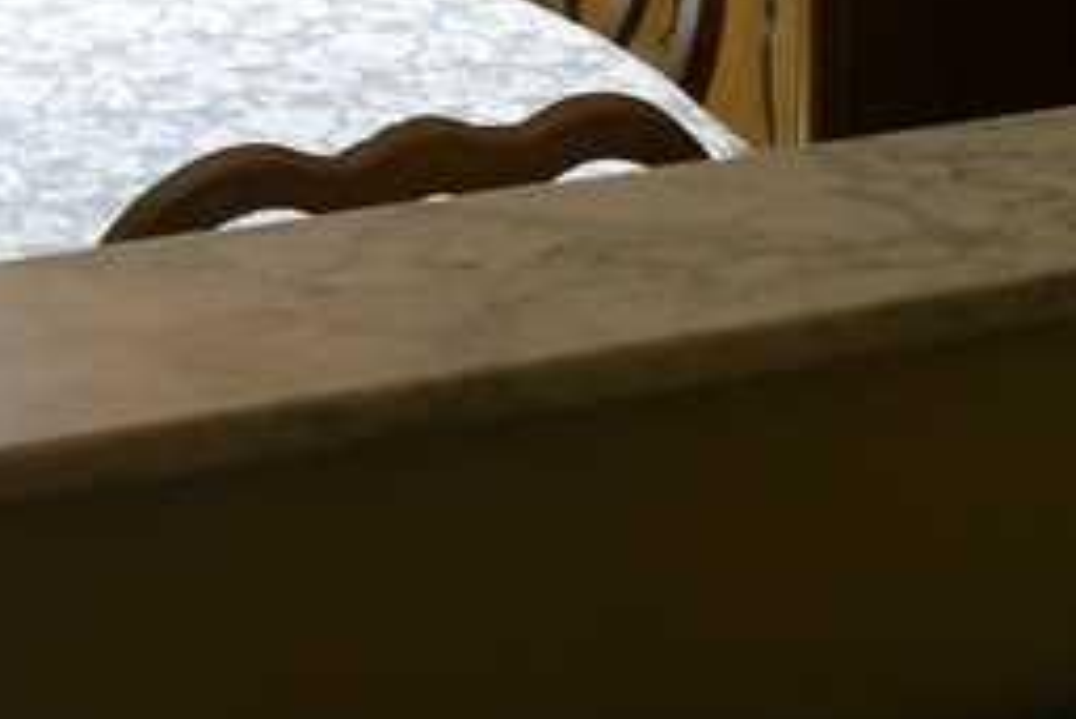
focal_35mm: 117
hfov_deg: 17.3
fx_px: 3499
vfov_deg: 11.6
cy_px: -50
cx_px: 899
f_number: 3
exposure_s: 1/54.3
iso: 64
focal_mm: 7.5
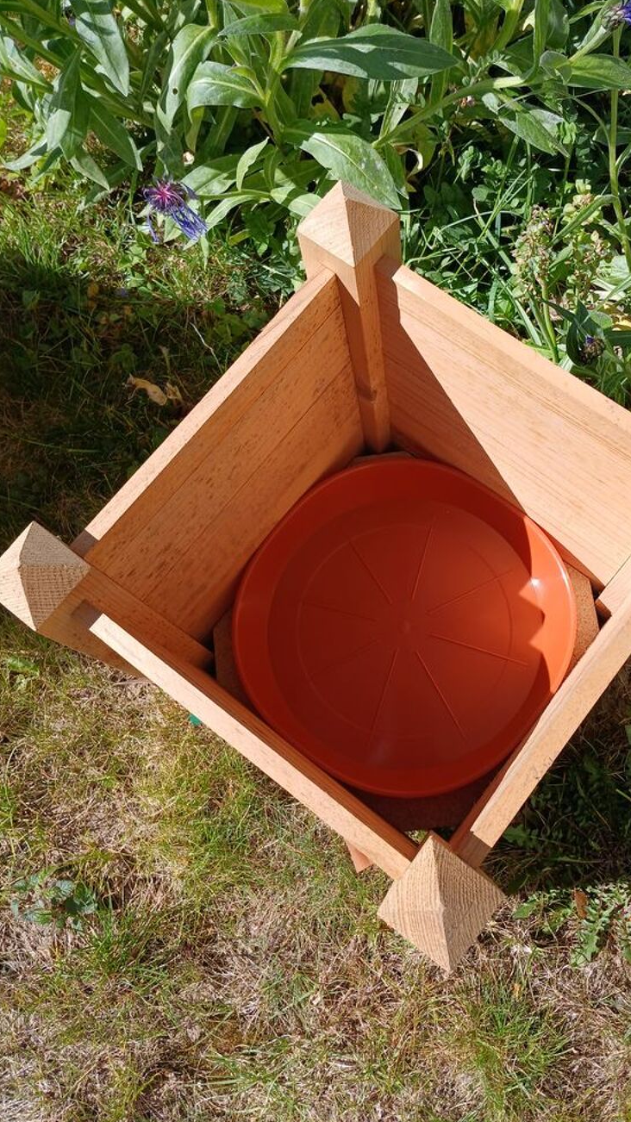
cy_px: 558
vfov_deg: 66.1
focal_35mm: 29
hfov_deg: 39.9
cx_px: 387
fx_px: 863
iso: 20
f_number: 1.8
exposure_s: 1/498
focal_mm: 3.98
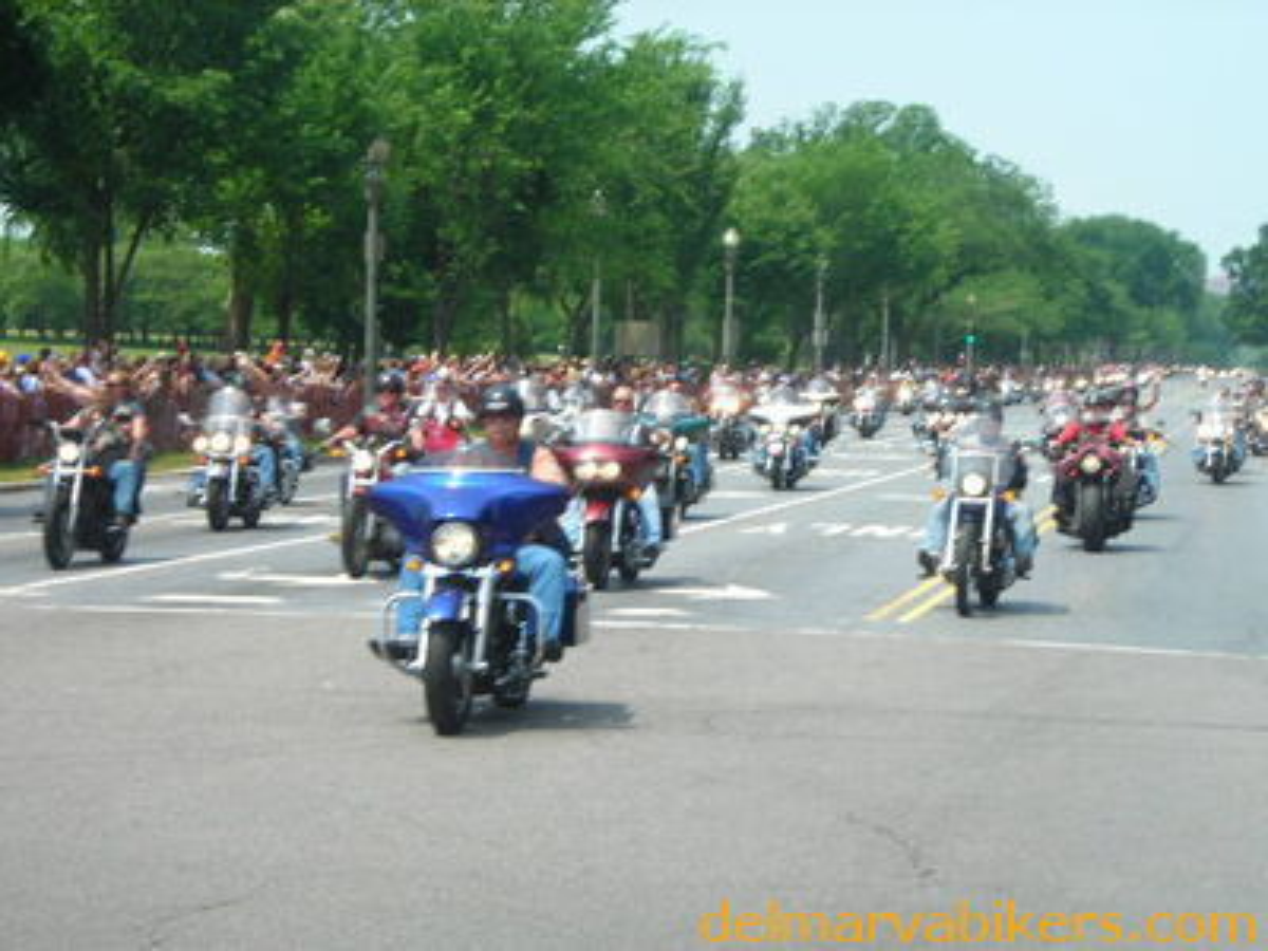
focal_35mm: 116
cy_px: 476
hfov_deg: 17.0
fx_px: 4249
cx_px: 634
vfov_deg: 12.8
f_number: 5.3
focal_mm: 19.2
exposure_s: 1/113
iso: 50
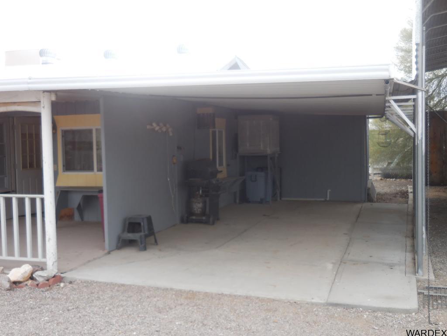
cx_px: 224
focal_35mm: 39
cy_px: 168
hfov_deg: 47.9
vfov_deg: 36.8
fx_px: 504
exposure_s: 1/125
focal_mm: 7
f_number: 3.9
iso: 125
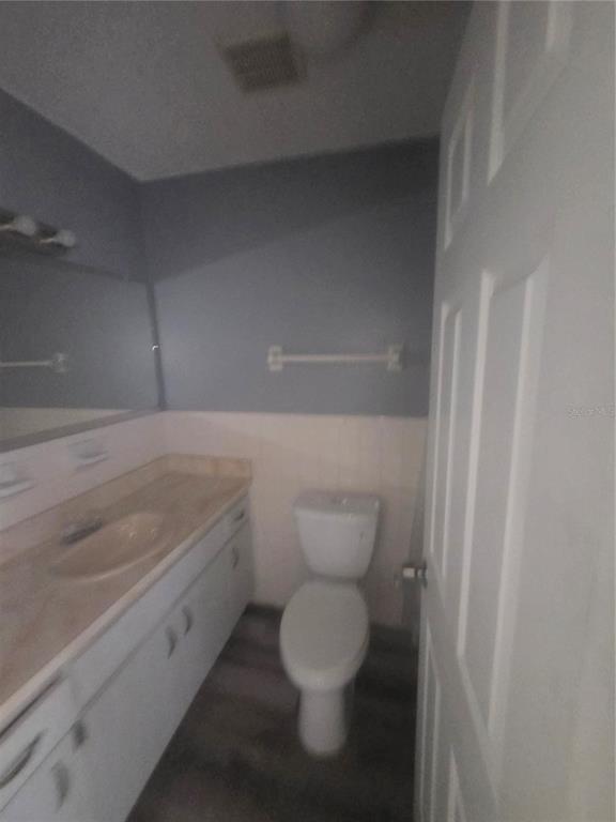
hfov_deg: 89.9
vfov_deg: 106.2
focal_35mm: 13
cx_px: 308
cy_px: 411
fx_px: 308
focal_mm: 2.2
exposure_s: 1/24
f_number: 2.2
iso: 1600
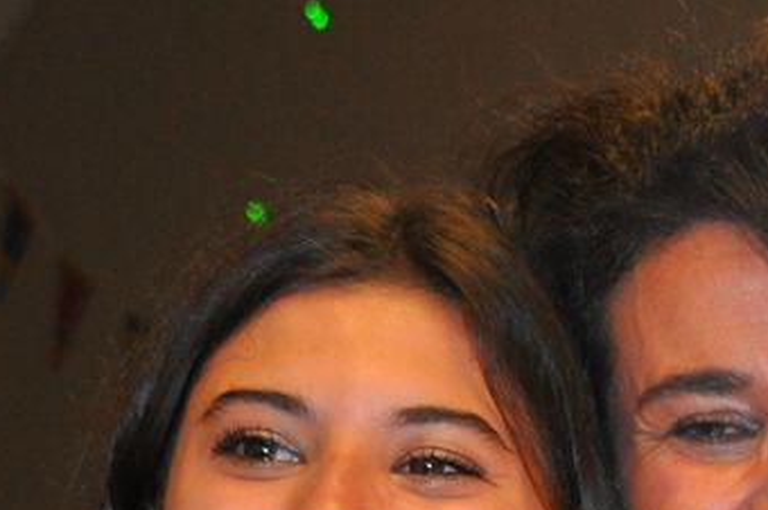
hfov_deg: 9.1
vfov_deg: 6.0
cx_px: 660
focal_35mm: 226
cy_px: 885
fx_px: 4817
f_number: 4.8
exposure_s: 1/60
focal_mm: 40
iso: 800
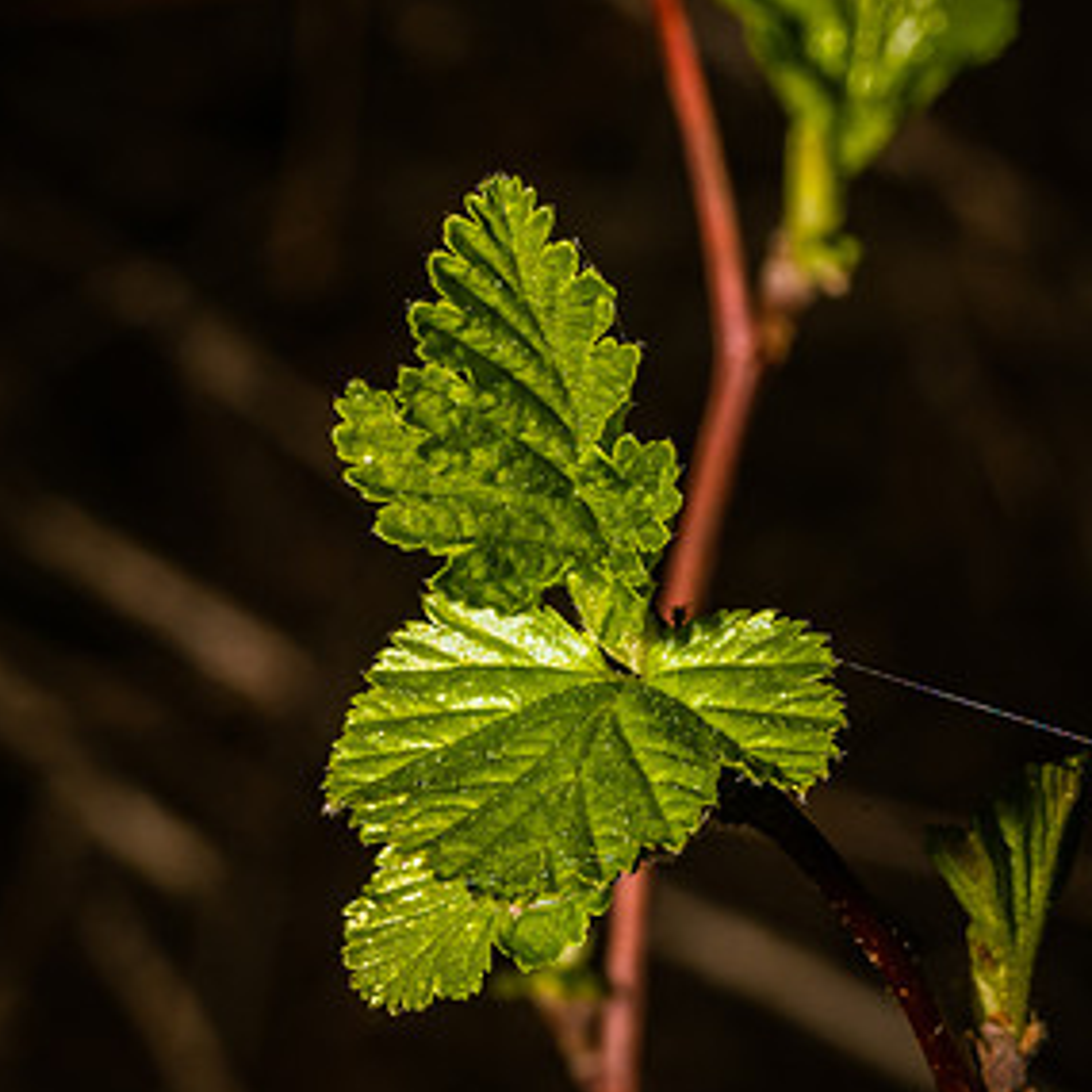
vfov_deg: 9.7
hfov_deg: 9.7
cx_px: 533
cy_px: 429
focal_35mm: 181
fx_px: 6460
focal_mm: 90
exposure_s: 1/250
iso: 200
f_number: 36
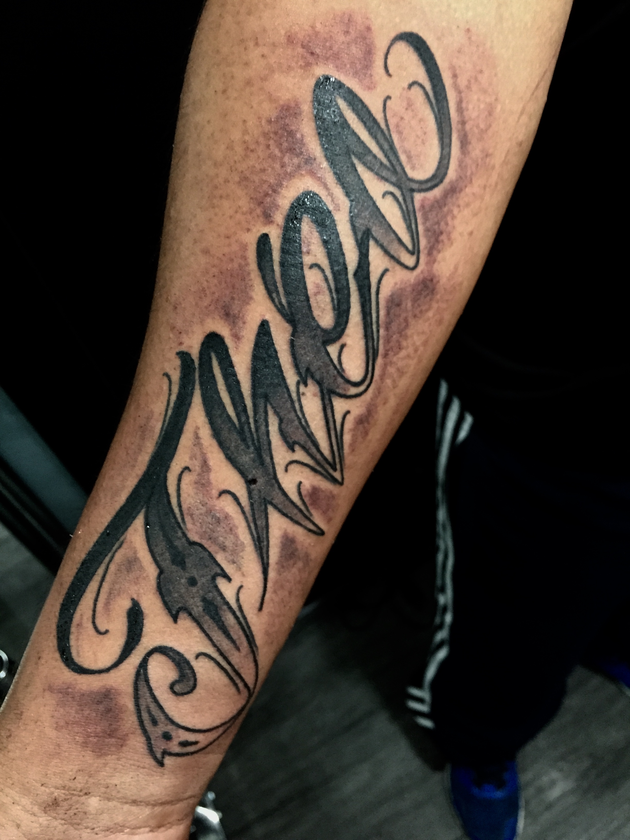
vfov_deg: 61.7
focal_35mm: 29
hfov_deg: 48.2
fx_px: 704
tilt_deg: -49.2
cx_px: 315
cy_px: 420
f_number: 2.2
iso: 250
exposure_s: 1/20
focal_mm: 4.15
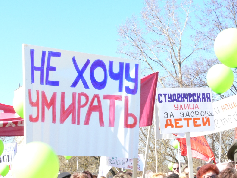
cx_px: 118
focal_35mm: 65
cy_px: 89
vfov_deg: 22.6
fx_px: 445
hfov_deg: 29.8
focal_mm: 12
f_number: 11
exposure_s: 1/30
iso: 80
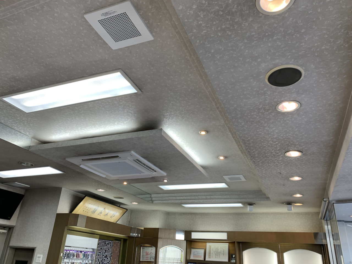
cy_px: 132
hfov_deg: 67.3
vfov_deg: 53.1
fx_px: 264
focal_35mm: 26
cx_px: 176
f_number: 1.8
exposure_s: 1/100
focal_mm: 4.25
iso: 64
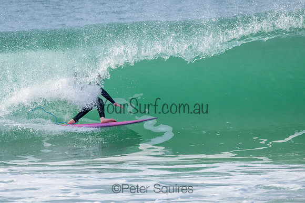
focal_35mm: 1101
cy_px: 106
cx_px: 115
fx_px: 9328
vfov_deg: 1.2
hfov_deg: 1.9
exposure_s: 1/1600
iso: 1400
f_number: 11
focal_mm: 800
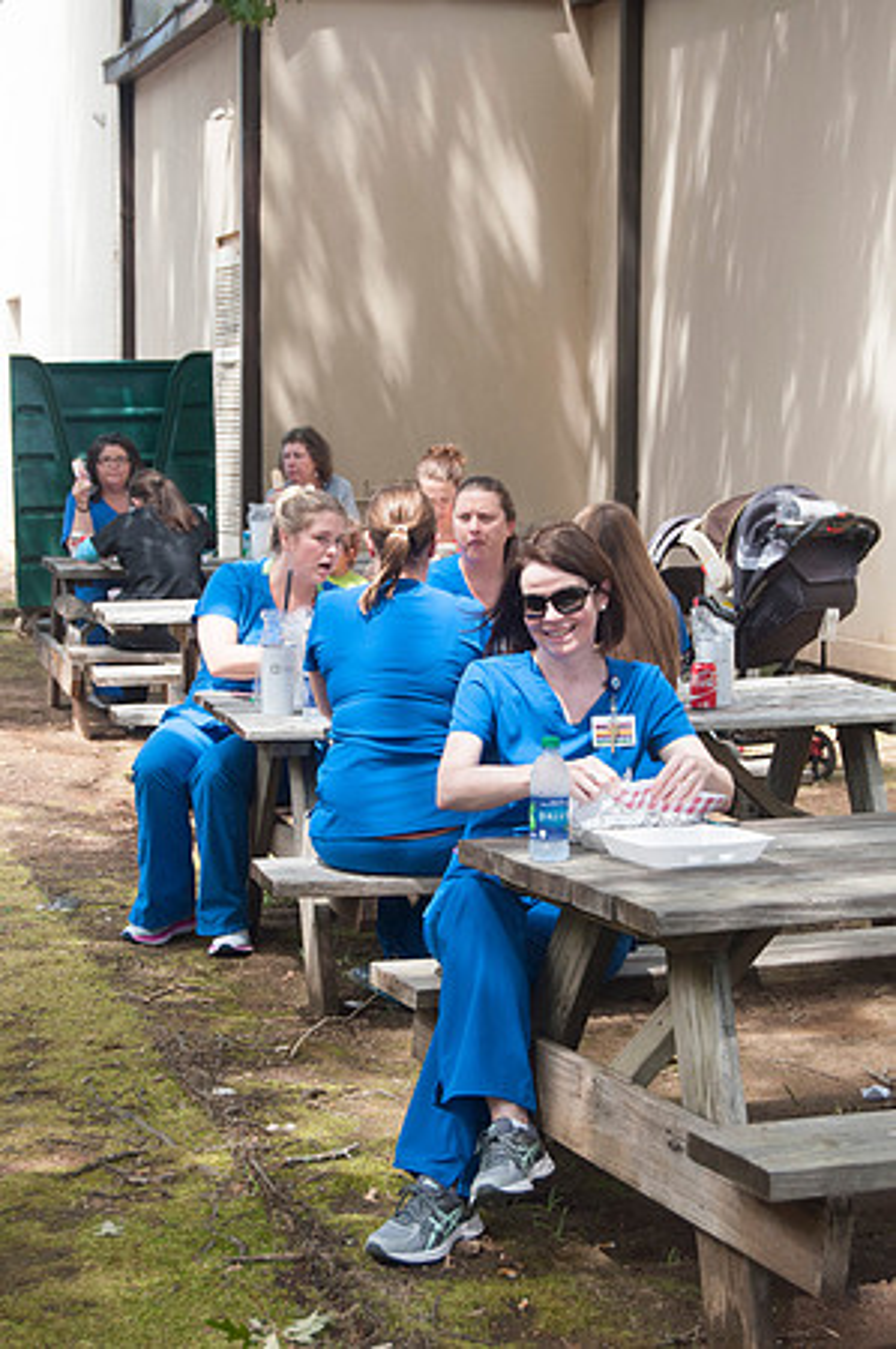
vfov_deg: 29.9
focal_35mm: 68
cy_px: 674
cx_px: 448
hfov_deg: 20.1
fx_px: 2526
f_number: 5.6
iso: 200
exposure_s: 1/500
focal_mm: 45
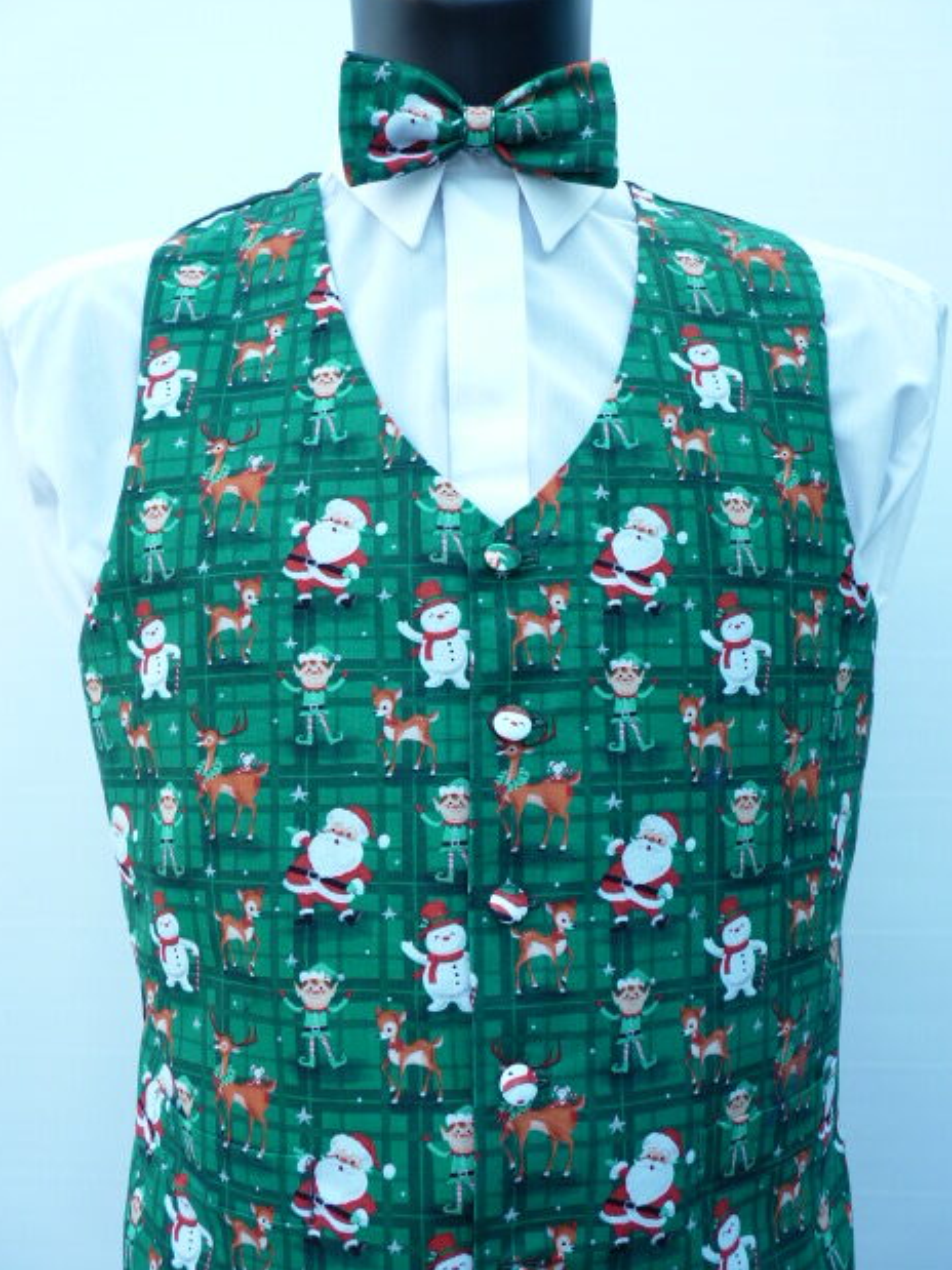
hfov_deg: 46.8
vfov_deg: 60.0
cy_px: 632
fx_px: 1100
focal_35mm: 30
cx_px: 478
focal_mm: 5.2
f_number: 2.8
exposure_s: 1/30
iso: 100
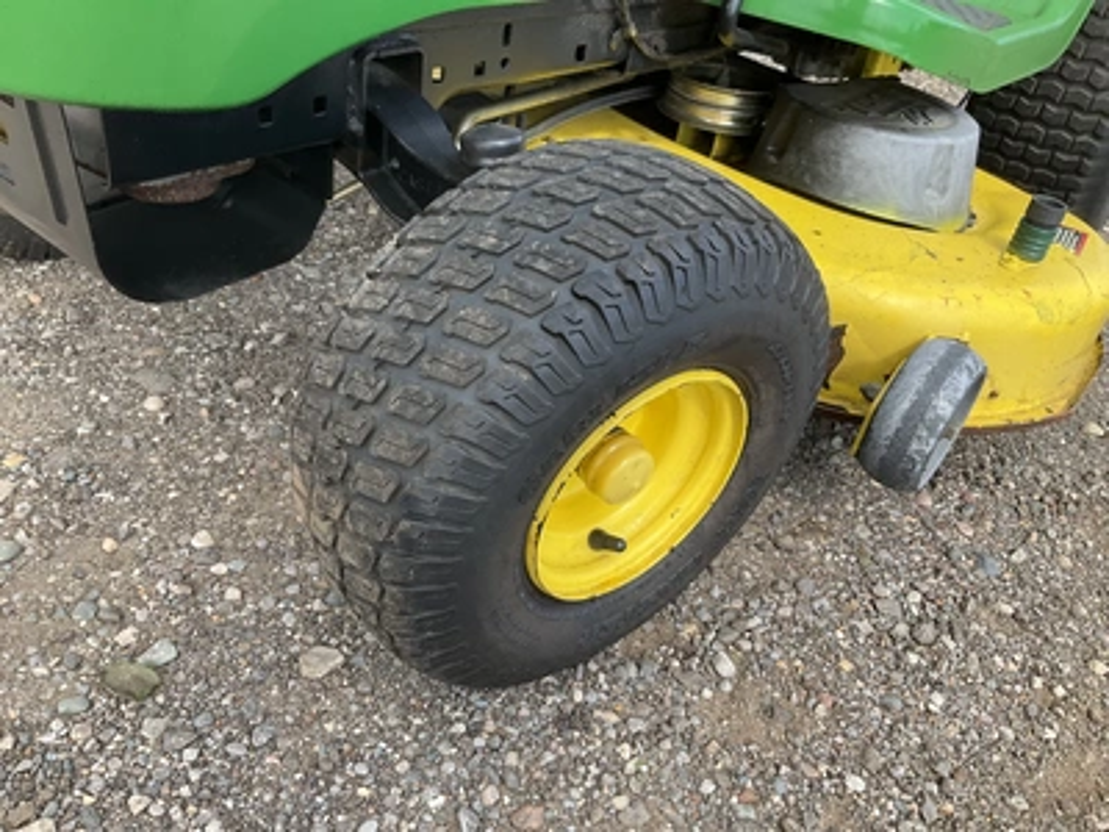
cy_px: 416
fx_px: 929
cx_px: 554
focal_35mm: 29
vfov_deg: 48.2
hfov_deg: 61.7
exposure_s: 1/524
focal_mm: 3
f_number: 1.8
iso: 25
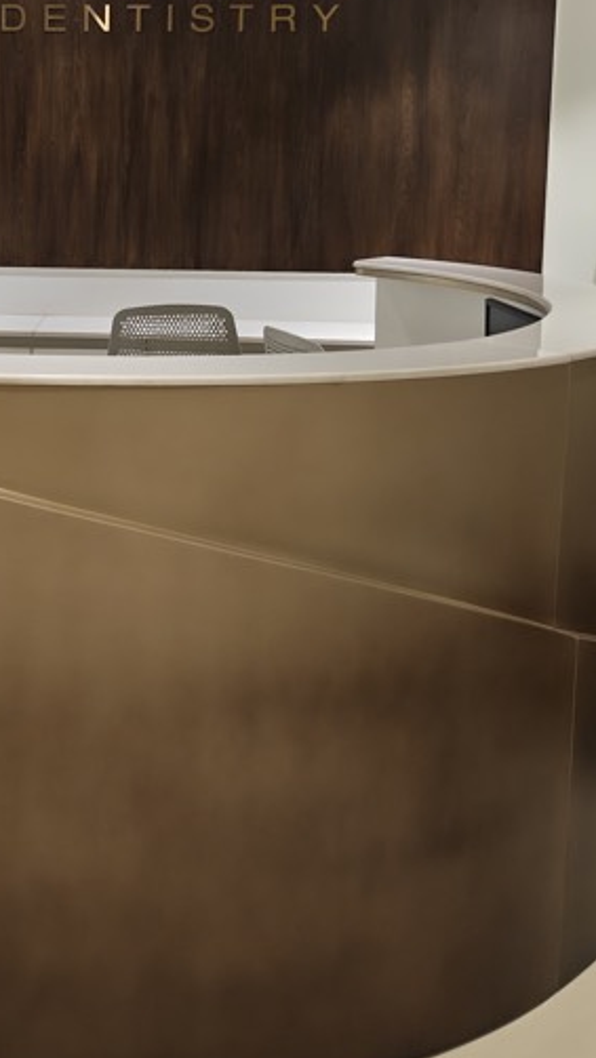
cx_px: 55
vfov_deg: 39.2
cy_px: 311
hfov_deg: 22.5
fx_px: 1461
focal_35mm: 52
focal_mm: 6.57
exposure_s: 1/100
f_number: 1.68
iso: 99
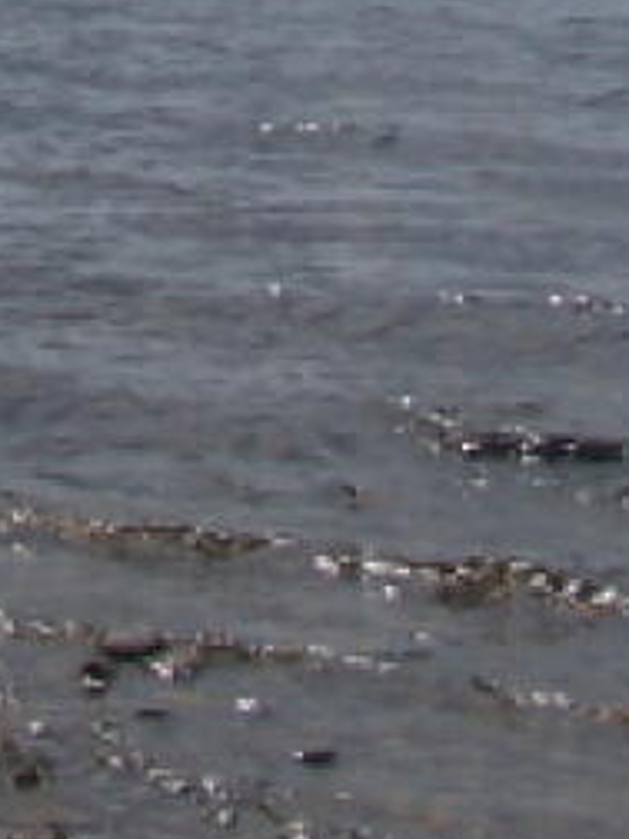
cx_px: -389
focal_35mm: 206
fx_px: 4991
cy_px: -544
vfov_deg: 9.3
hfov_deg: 7.1
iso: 80
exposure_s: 1/800
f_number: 5.6
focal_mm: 6.3
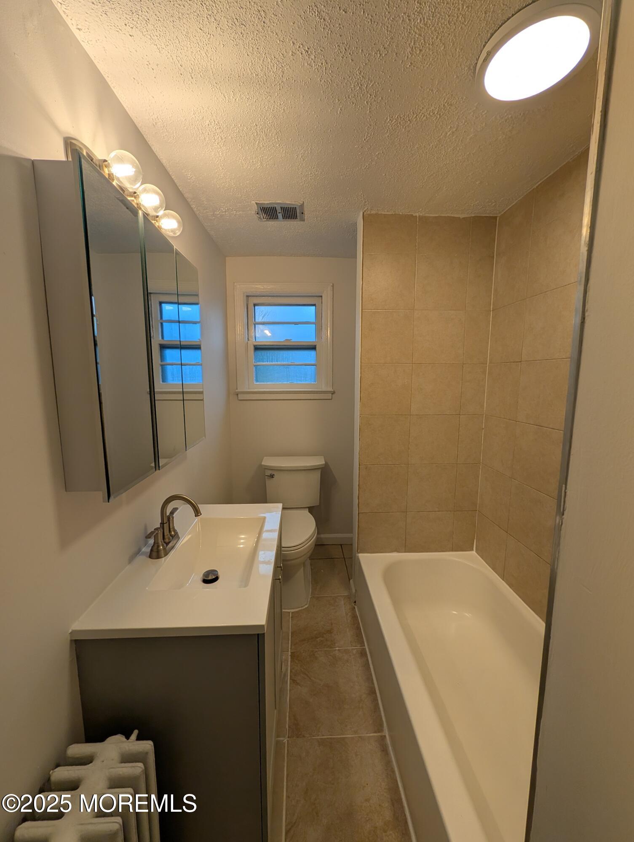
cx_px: 317
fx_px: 292
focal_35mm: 12
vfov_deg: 110.5
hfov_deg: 94.6
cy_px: 421
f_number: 1.7
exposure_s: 1/164
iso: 43
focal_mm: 2.02
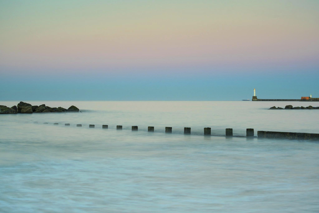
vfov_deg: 19.5
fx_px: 620
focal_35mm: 70
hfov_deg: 28.8
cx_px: 160
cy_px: 106
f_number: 6.3
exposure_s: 5
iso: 200
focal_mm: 70
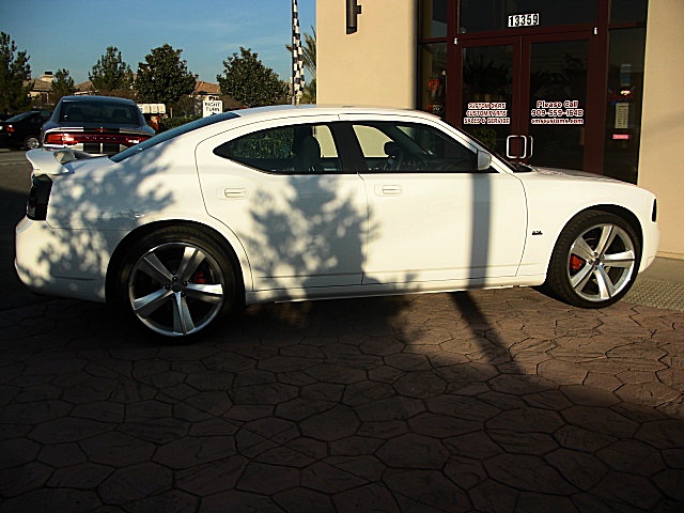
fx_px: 711
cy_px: 256
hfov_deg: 51.4
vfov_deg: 39.7
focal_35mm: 36
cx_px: 342
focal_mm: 6.3
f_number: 7.9
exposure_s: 1/160
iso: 50
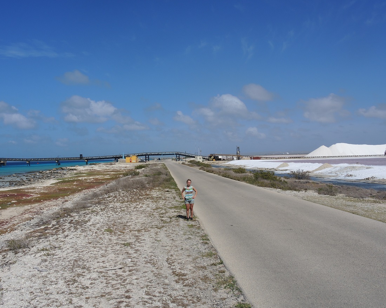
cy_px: 155
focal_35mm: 32
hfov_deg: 55.6
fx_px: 366
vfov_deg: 45.8
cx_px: 182
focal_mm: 6.5
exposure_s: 1/1600
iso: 80
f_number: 4.5
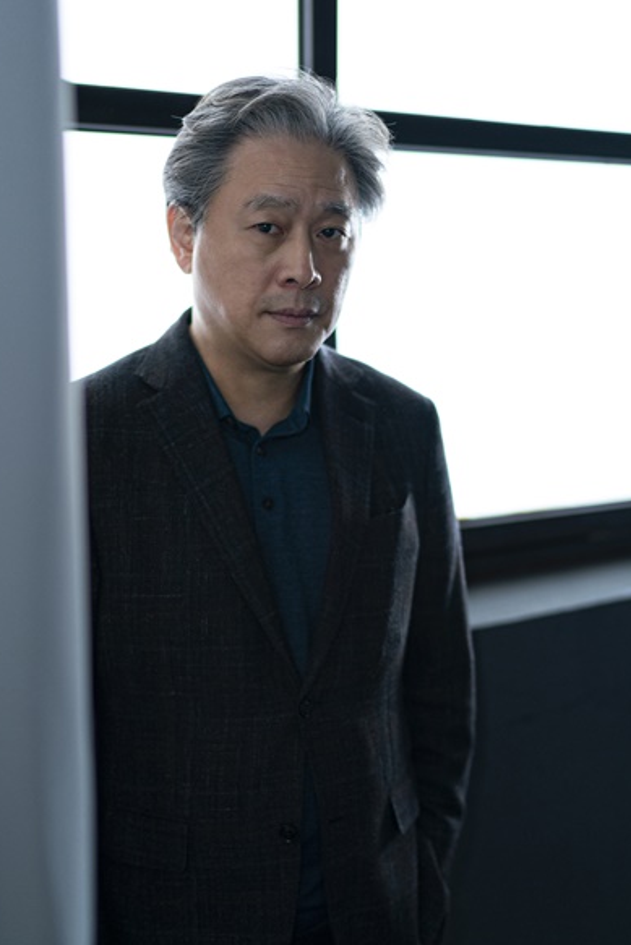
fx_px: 1182
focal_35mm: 45
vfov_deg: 43.5
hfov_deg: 29.9
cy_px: 519
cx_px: 355
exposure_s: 1/400
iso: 800
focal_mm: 35
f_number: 1.6
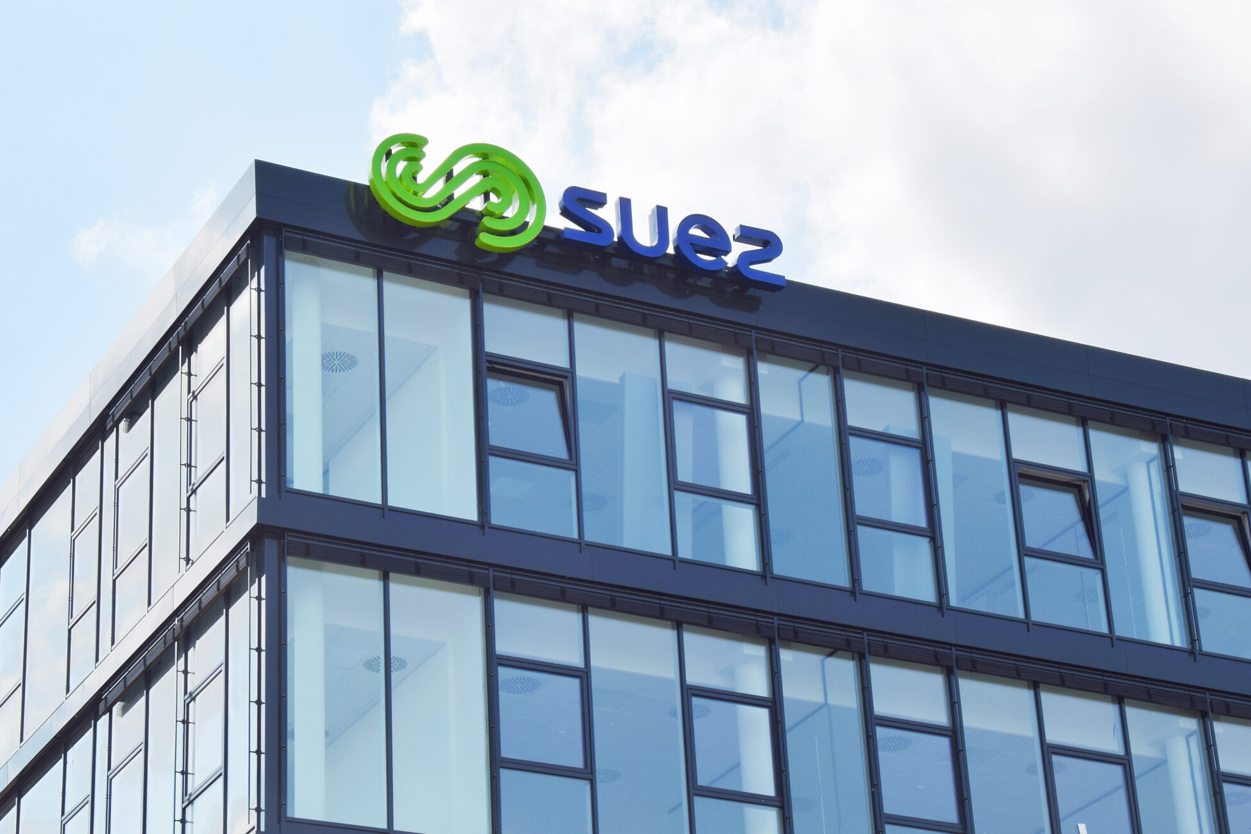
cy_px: 489
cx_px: 598
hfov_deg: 21.7
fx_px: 3266
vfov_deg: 14.5
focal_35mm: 94
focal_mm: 48
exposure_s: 1/200
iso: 100
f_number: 13
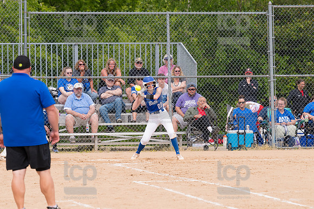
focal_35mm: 300
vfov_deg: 4.6
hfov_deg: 6.9
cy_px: 104
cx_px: 157
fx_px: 2615
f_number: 5.6
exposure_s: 1/1600
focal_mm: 200
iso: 320
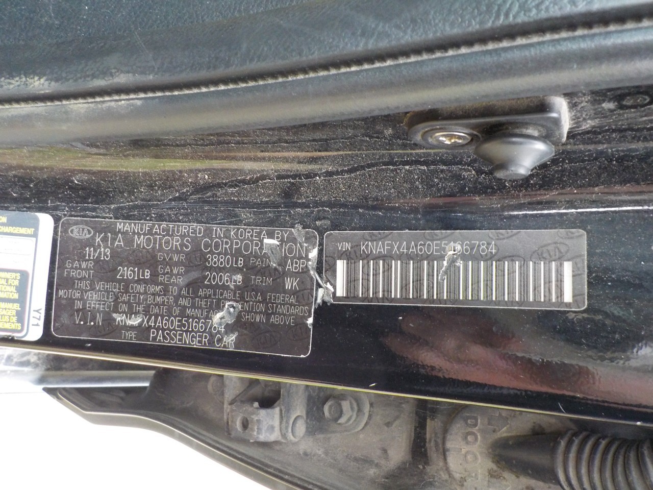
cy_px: 245
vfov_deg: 46.8
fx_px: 566
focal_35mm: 30
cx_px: 326
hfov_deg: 60.0
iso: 400
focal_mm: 4.1
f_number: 3.3
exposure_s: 1/25
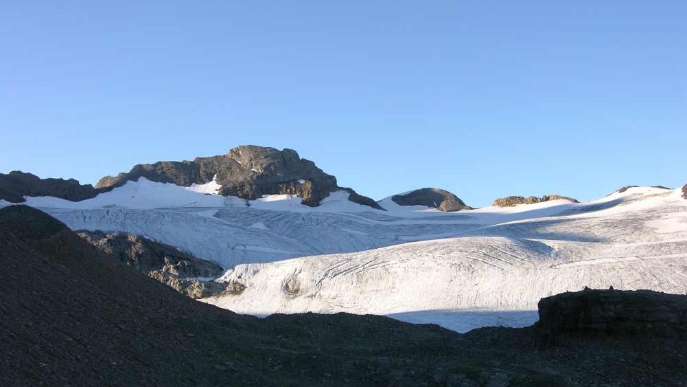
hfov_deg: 51.6
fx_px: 710
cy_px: 252
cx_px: 346
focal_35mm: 39
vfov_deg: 30.2
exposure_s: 1/144
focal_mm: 8.9
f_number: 4.5
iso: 50
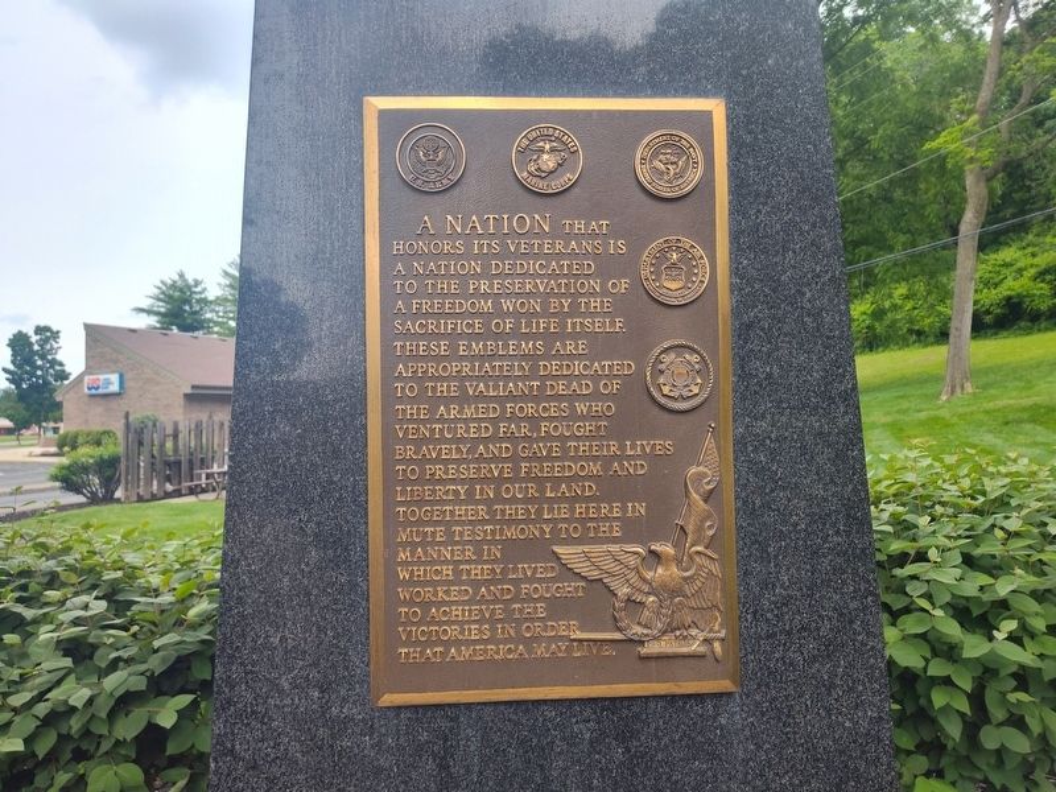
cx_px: 528
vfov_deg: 58.9
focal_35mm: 23
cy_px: 396
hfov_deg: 73.9
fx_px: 702
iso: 100
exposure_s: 1/417
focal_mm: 5.56
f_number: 1.8
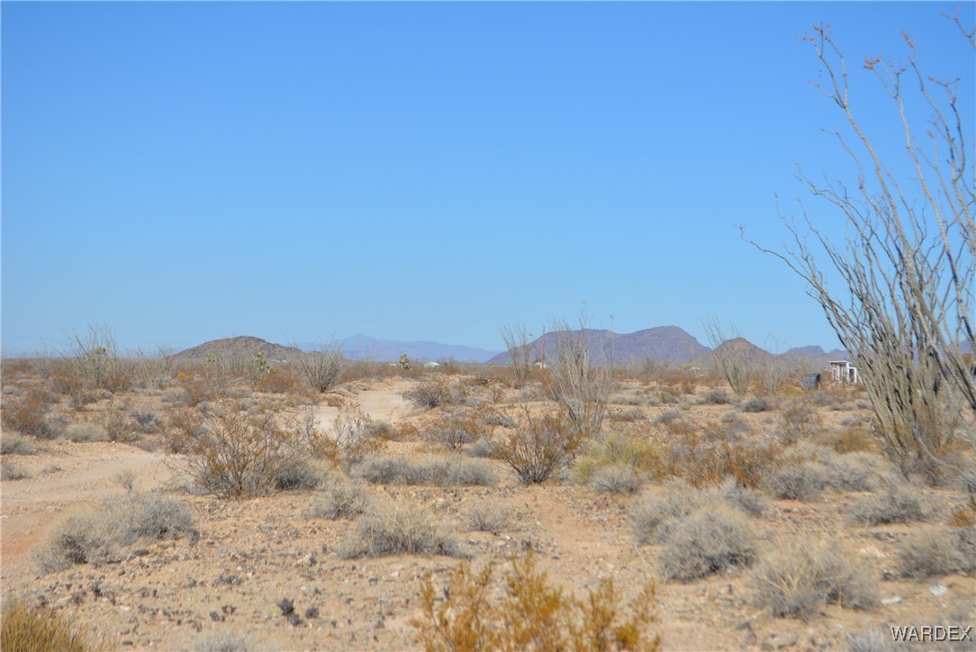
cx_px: 488
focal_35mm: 82
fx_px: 2238
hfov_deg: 24.6
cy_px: 326
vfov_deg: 16.6
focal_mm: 55
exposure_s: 1/2000
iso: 400
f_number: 8
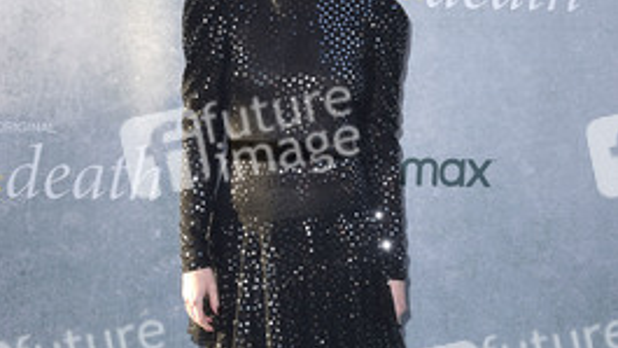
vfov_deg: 20.9
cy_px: 259
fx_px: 934
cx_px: 309
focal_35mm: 57
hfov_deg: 36.6
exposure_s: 1/250
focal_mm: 36
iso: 320
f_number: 6.3
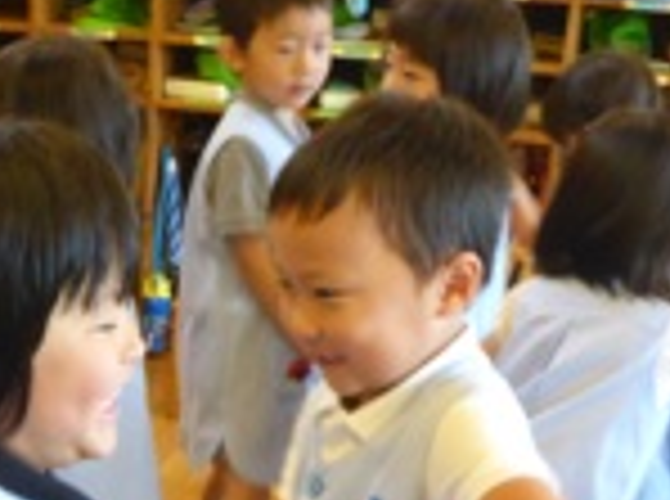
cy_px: 509
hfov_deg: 24.0
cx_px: 112
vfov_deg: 17.9
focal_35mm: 80
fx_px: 1545
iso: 800
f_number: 3.7
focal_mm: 6
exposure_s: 1/40
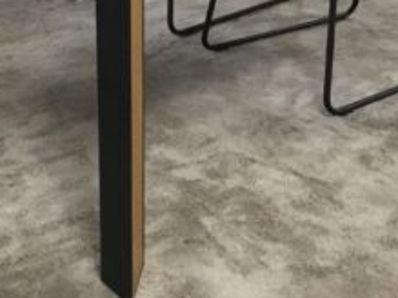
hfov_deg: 23.0
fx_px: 977
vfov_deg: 17.1
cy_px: 20
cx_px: 184
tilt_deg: -20.7
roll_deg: +0.0
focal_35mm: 85
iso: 200
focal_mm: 3.3
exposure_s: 1/25
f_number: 2.4
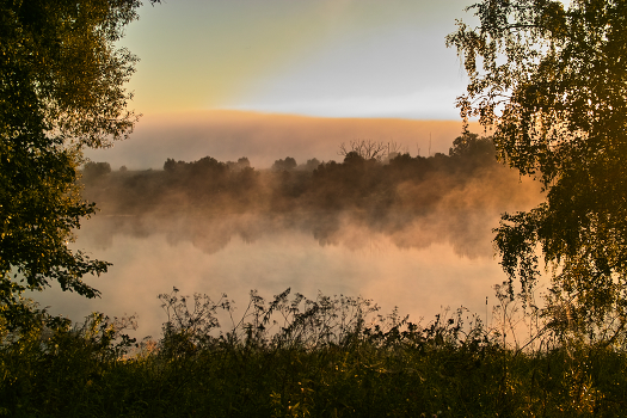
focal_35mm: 41
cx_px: 314
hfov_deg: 47.4
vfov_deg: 32.6
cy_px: 209
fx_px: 714
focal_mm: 24
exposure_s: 1/50
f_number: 8
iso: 50
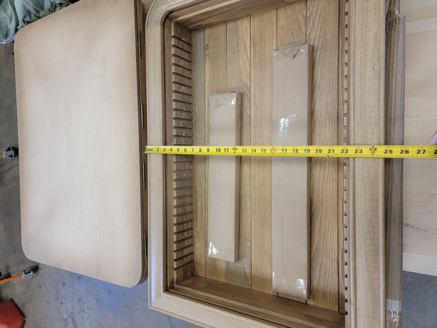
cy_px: 164
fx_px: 303
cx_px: 218
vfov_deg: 56.8
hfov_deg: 71.6
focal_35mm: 24
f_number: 1.8
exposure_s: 1/120
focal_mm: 6.7
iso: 200
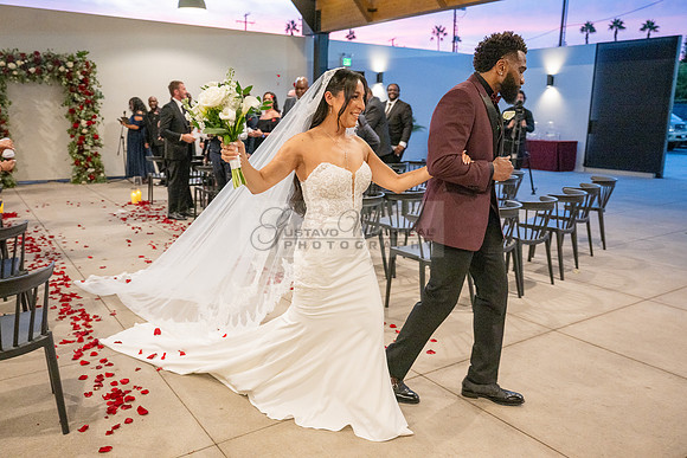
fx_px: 573
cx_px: 344
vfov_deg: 43.6
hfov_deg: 61.9
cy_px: 229
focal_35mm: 30
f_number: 3.5
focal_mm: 30
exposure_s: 1/200
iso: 1250
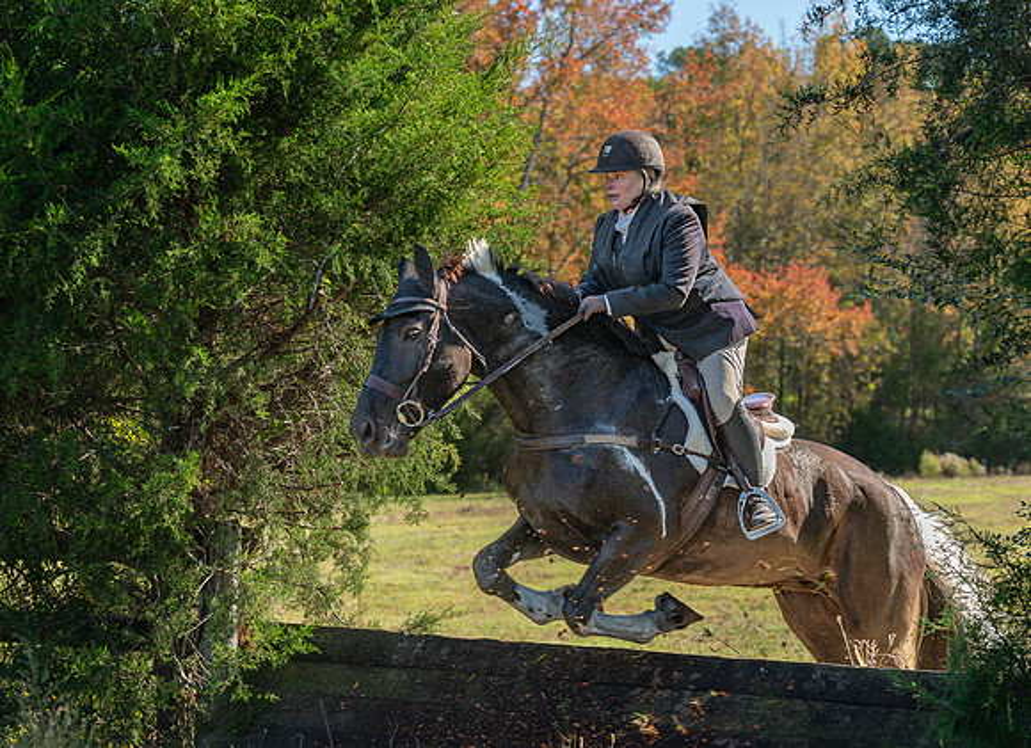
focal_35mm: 82
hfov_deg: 24.0
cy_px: 393
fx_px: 2423
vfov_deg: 17.6
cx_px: 551
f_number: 4
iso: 500
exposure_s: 1/640
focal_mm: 70
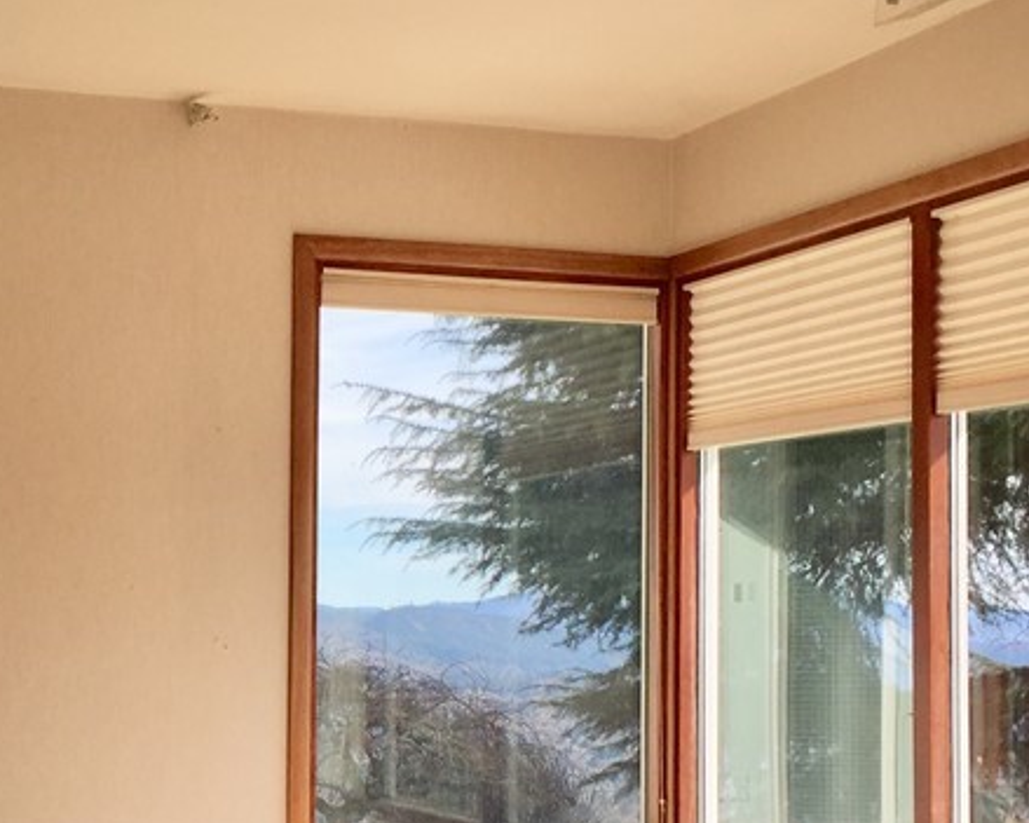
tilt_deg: +3.9
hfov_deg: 28.0
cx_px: 171
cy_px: 556
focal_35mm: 66
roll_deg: -0.6
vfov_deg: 23.0
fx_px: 2010
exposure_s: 1/842
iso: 32
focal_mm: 4.15
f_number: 2.2
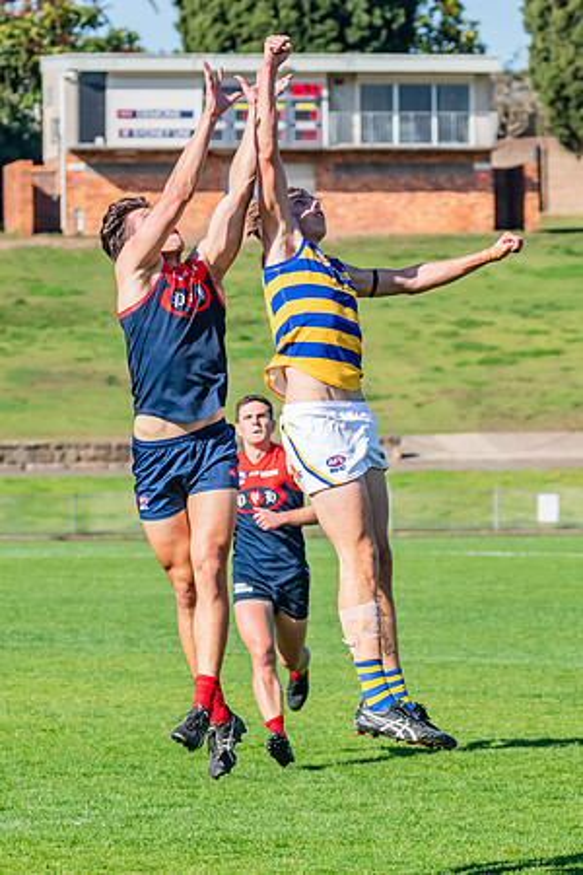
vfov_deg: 7.4
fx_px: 6799
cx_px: 188
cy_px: 444
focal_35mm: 280
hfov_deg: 4.9
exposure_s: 1/1600
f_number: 8
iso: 800
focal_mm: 180
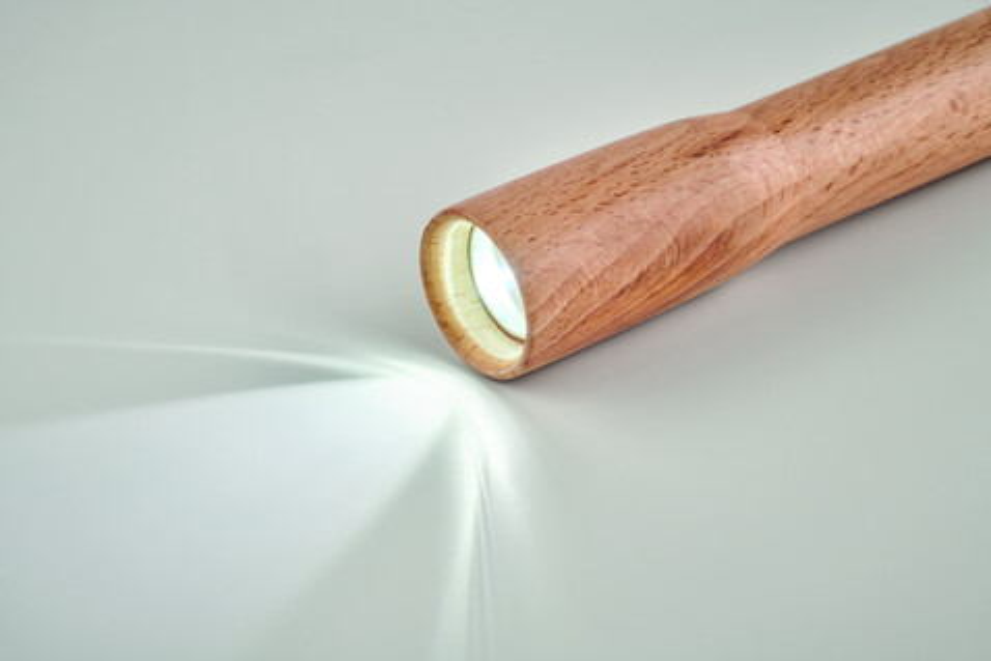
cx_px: 496
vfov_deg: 13.0
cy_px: 330
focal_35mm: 105
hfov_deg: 19.5
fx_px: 2891
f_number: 29
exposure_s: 1/2.5
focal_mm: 105
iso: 125
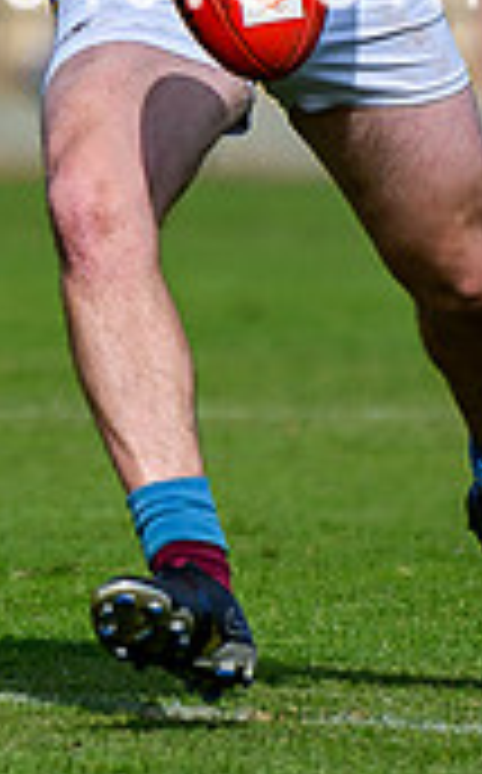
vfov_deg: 1.2
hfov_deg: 0.8
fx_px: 35618
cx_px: -12
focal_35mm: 1689
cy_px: 291
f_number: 2.8
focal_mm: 200
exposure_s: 1/2500
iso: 110
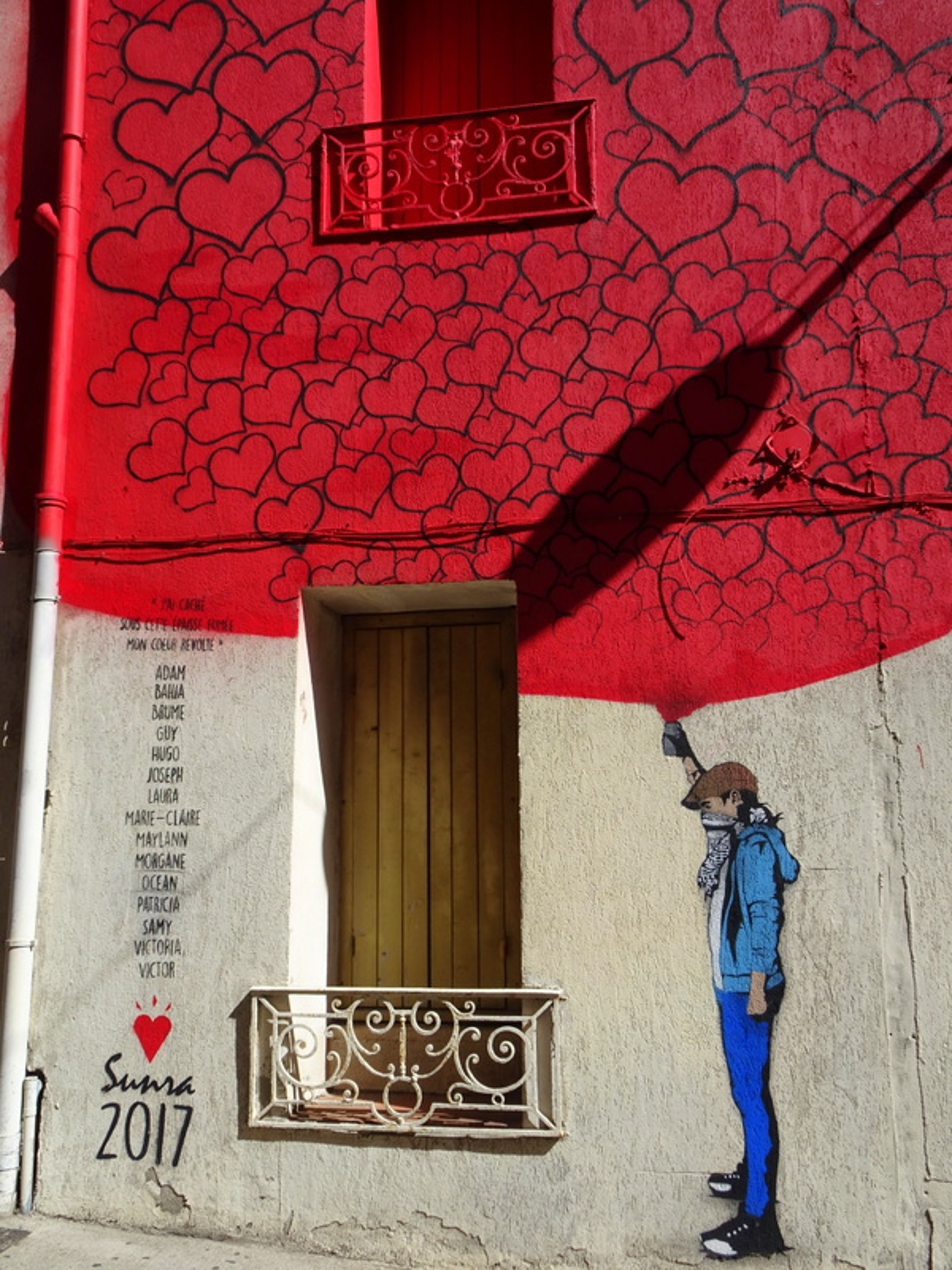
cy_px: 635
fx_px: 1100
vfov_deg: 60.0
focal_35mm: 30
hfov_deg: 46.8
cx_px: 476
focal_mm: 5.09
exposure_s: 1/800
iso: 80
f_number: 4
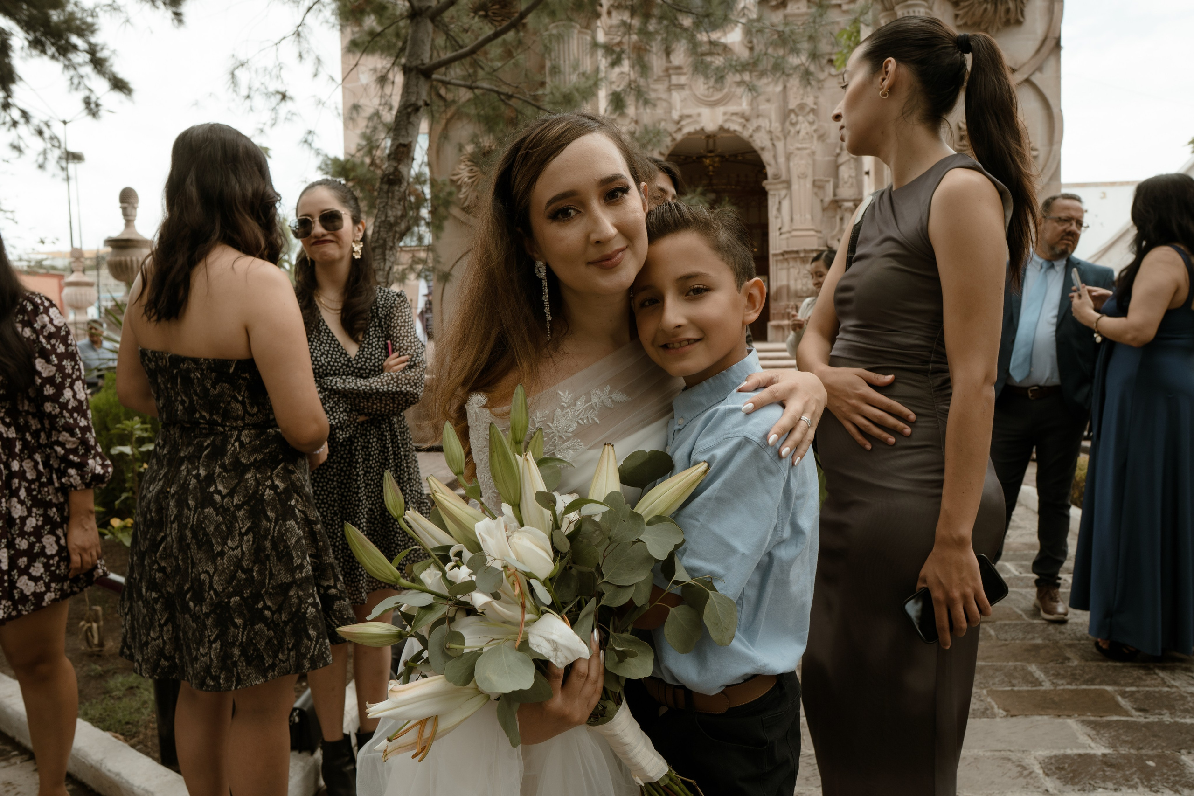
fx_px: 796
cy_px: 398
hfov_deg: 73.7
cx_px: 597
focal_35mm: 24
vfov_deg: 53.1
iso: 100
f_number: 4.5
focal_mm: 16
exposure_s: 1/200
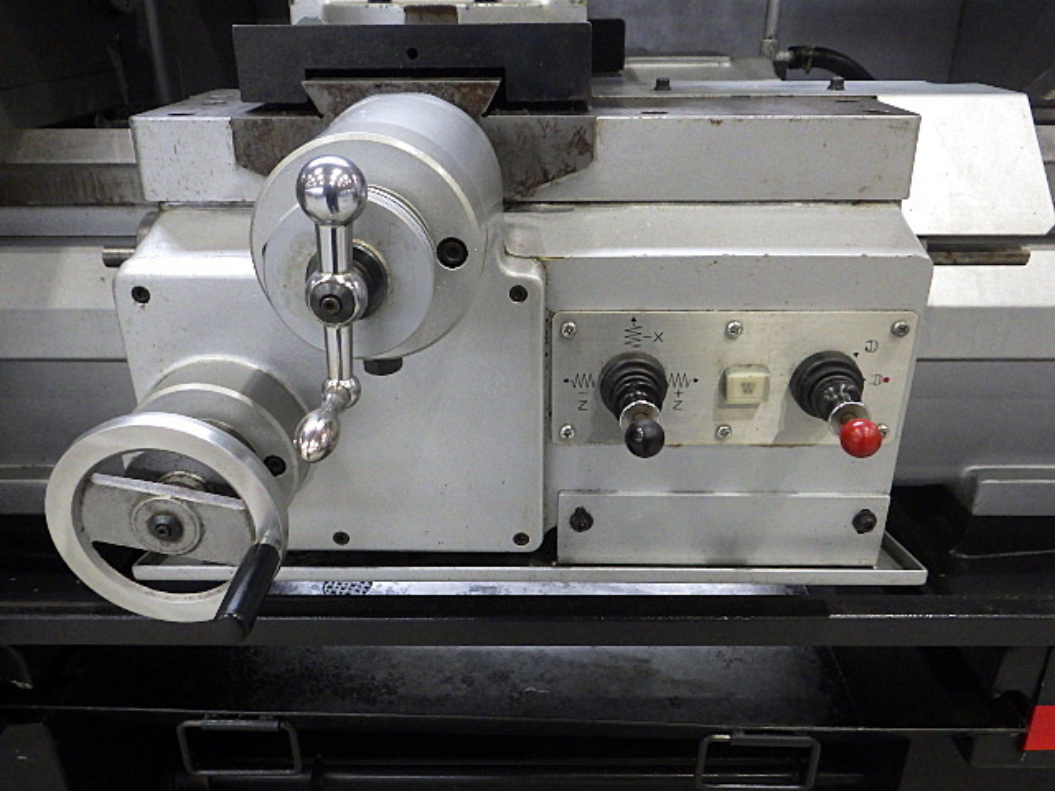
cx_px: 528
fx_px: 853
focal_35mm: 28
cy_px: 396
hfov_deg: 63.4
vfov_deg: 49.7
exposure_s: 1/45
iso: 1000
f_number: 3.5
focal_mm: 5
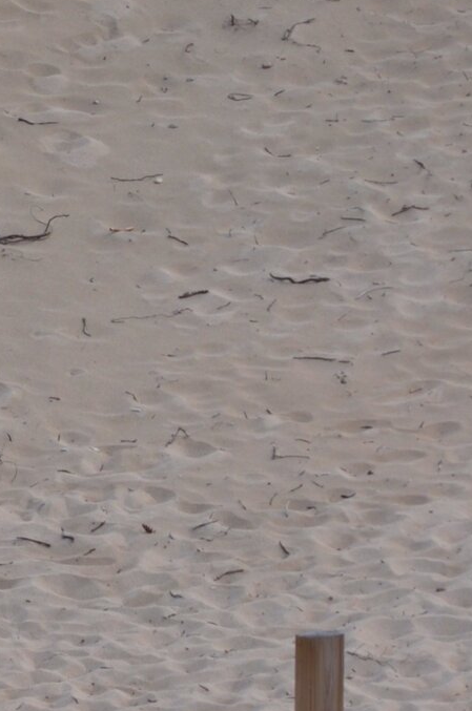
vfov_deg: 4.5
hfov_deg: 3.0
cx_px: -323
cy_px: -478
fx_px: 8960
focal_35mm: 454
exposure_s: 1/125
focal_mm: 80
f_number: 22
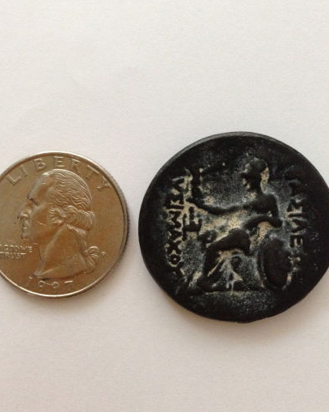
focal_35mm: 38
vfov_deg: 47.9
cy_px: 188
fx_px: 463
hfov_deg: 39.1
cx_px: 165
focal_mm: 4.12
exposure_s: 1/17
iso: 400
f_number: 2.4
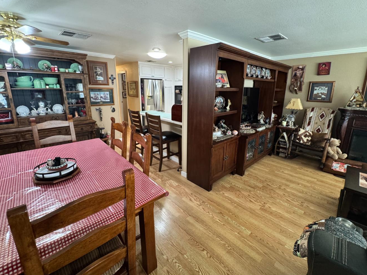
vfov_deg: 77.9
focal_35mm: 16
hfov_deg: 94.5
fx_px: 170
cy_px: 126
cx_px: 190
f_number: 2.2
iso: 500
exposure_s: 1/60
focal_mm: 2.22
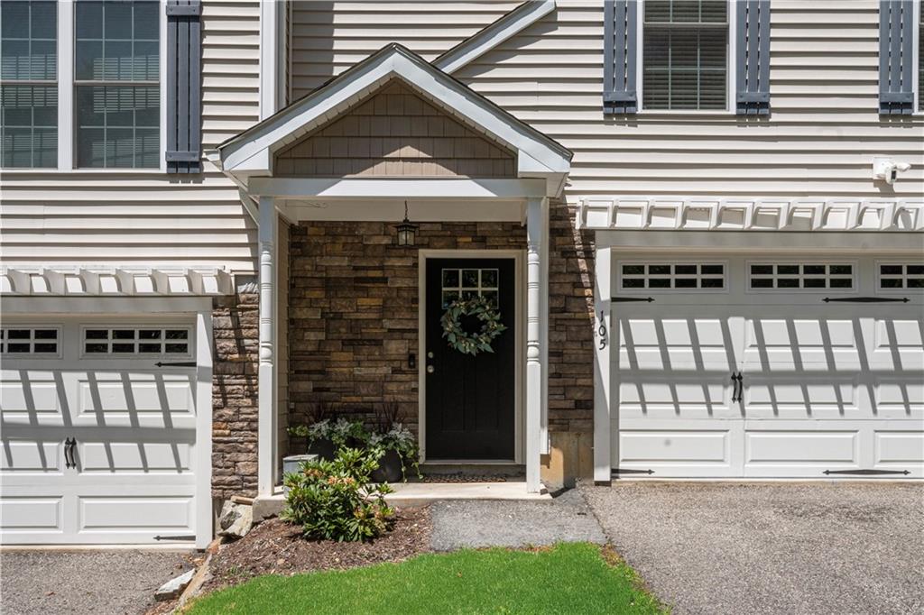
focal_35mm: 30
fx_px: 770
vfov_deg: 43.6
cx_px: 462
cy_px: 308
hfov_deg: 61.9
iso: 400
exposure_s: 1/500
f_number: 14
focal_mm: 20
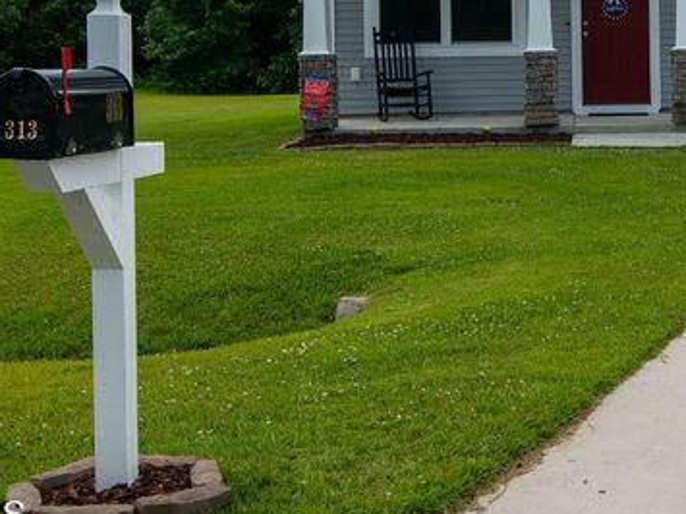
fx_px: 1545
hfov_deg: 24.0
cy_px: 69
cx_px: 679
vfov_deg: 18.6
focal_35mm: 78
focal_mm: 22
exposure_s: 1/1600
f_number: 7.1
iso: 320
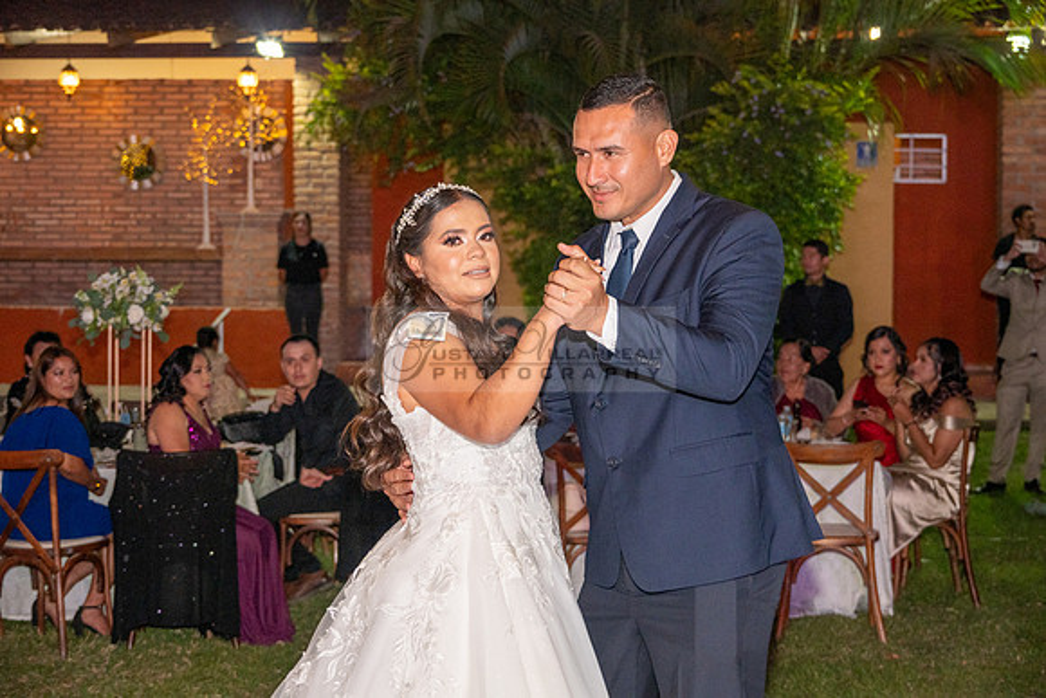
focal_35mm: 66
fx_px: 1918
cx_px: 523
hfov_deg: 30.5
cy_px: 349
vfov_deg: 20.6
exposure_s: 1/160
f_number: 6
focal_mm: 66
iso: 2000
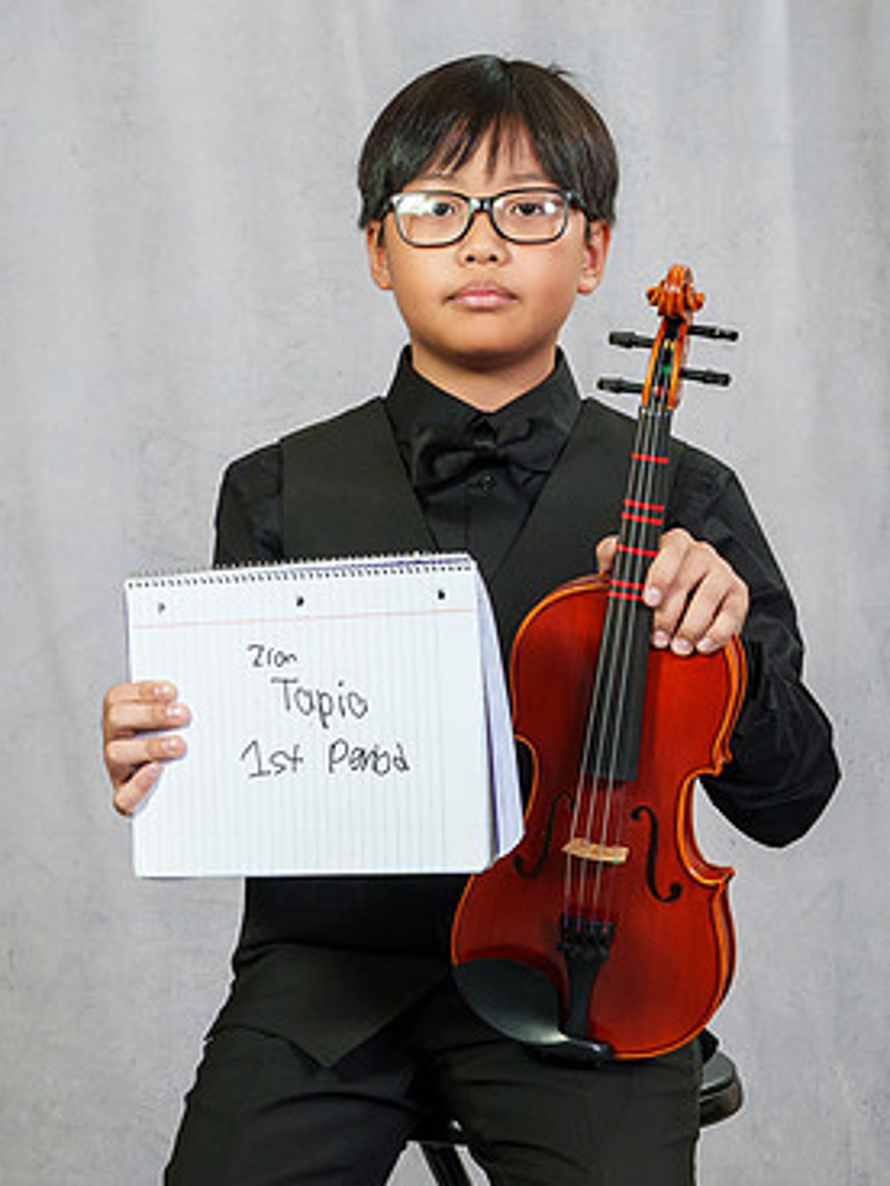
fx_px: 4045
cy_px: 531
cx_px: 576
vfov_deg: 16.7
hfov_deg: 12.5
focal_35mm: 118
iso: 800
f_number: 8
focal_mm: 38
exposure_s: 1/200
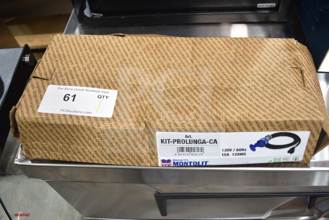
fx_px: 288
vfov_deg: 41.7
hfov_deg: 59.5
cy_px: 110
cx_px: 164
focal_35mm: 32
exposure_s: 1/30
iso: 280
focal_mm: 21
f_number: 3.8
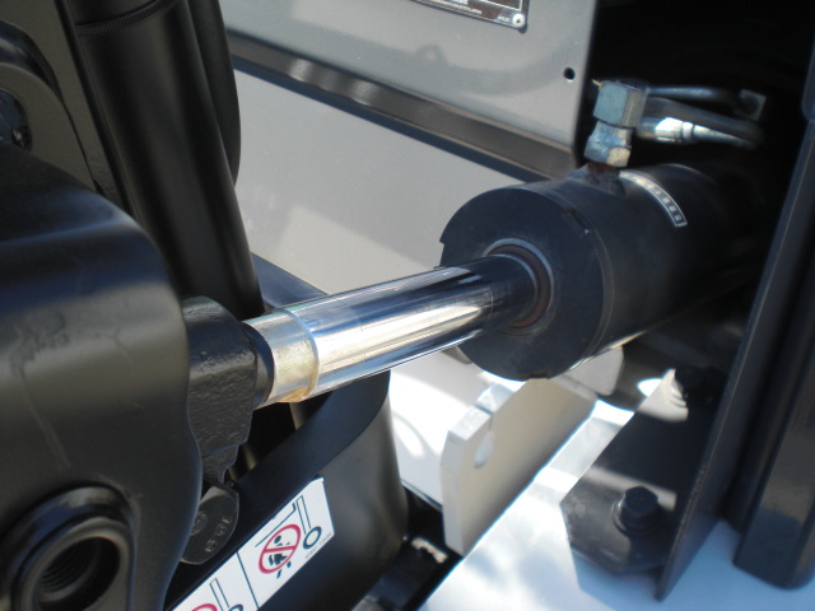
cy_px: 306
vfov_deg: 37.7
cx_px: 408
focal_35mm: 38
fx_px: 895
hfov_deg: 49.0
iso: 64
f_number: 3.1
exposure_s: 1/200
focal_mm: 6.3
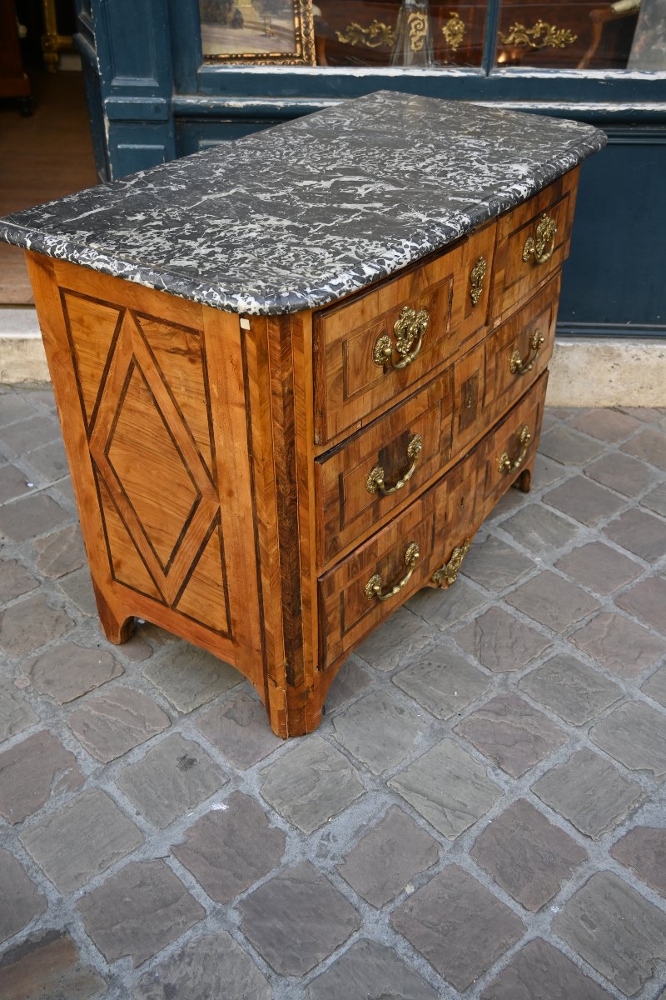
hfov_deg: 39.1
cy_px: 500
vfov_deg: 56.1
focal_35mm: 34
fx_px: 936
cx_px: 333
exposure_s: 1/250
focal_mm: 22.5
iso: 250
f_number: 4
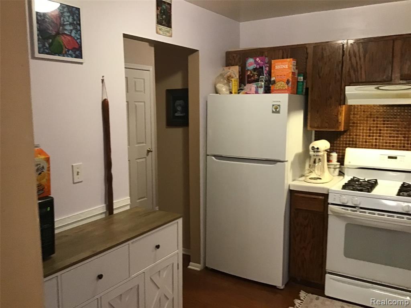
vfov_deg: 45.4
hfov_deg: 58.4
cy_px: 154
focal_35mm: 31
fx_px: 368
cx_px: 206
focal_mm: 3.3
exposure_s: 1/24
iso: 200
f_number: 2.4
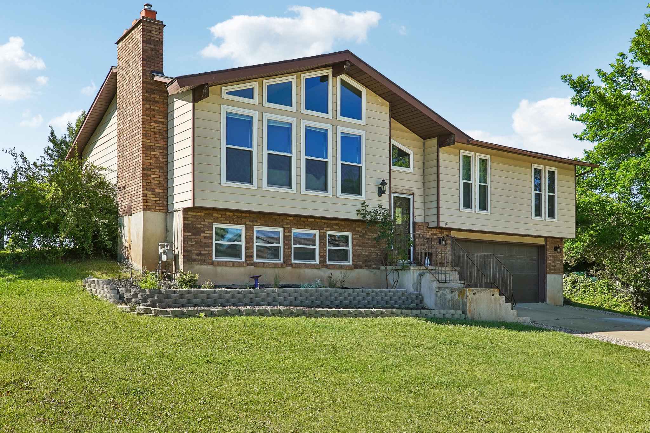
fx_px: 632
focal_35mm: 35
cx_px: 325
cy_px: 216
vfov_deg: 37.8
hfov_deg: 54.4
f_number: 8
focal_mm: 35
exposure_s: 1/160
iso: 100
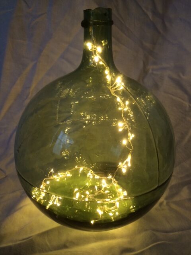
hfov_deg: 48.2
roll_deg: -1.5
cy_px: 128
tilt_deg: -24.8
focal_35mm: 29
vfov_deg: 61.7
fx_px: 213
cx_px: 96
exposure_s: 1/33
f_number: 2.2
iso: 64
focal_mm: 4.15
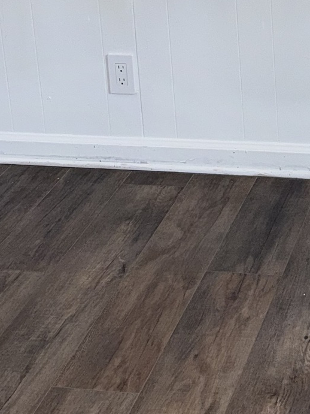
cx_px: 390
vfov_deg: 22.0
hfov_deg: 17.4
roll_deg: +1.2
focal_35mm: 80
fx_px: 956
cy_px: -118
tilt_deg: -12.2
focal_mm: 6.76
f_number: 1.78
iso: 50
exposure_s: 1/361
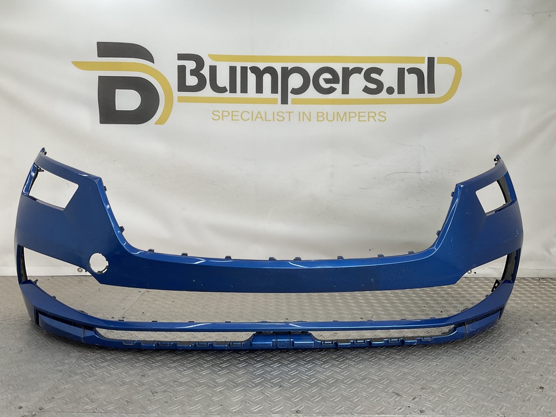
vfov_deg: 48.2
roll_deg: -1.0
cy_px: 208
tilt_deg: -8.5
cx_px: 278
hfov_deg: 61.7
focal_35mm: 29
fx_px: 466
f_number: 1.8
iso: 16
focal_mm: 3
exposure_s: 1/175
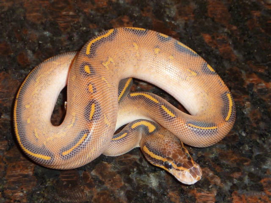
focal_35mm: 106
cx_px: 136
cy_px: 102
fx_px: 830
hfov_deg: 18.5
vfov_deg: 14.0
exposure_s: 1/30
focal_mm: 9.7
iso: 100
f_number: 3.9
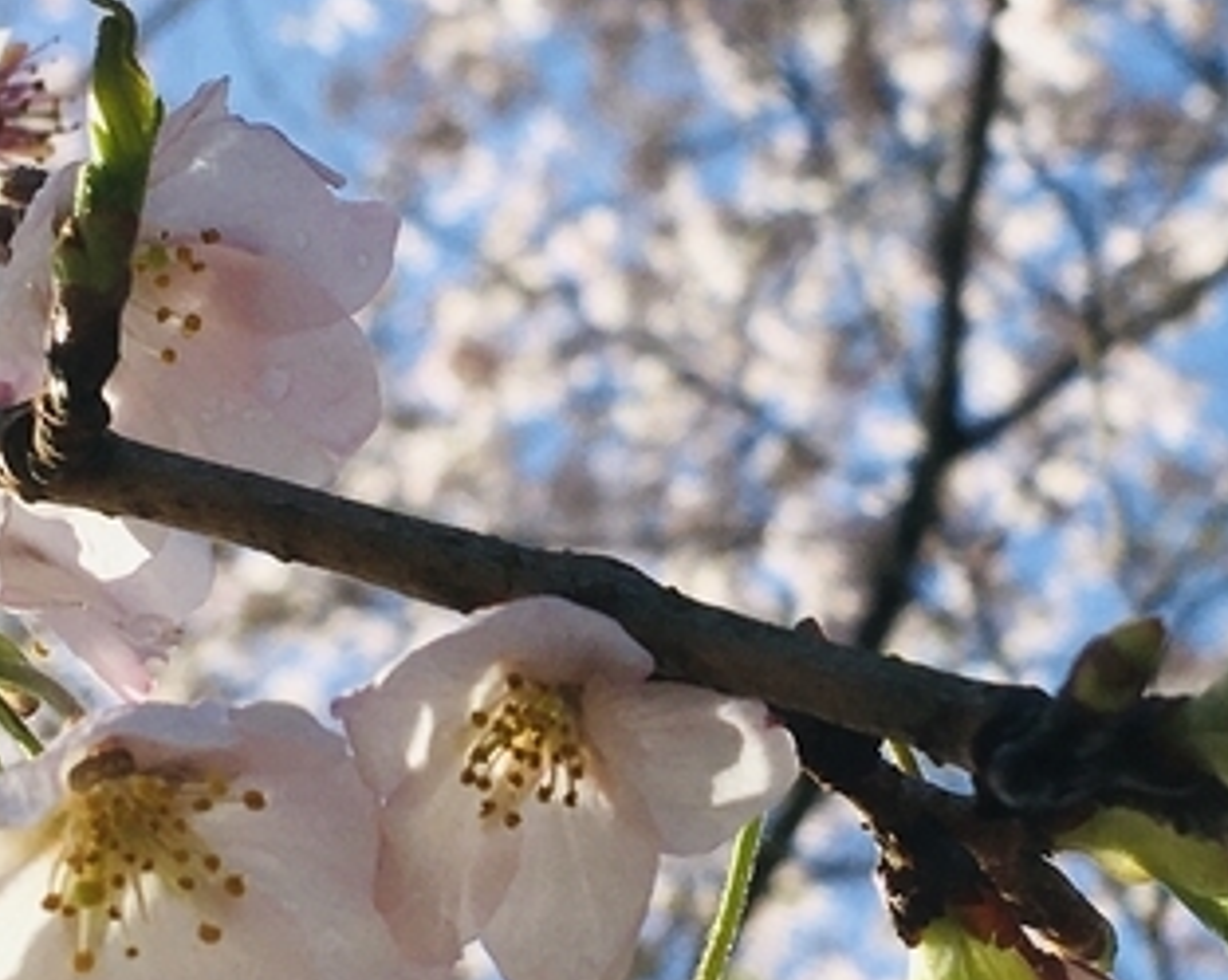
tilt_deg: +59.3
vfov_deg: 14.1
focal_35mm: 109
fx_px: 3958
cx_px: 893
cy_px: 405
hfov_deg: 17.6
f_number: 2.2
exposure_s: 1/1148
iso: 25
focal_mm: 4.15
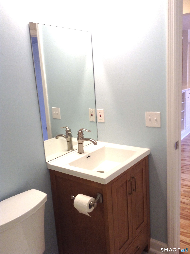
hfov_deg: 42.8
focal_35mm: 33
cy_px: 127
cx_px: 95
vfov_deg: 55.4
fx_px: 242
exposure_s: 1/24
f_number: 2.4
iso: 32
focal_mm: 3.3
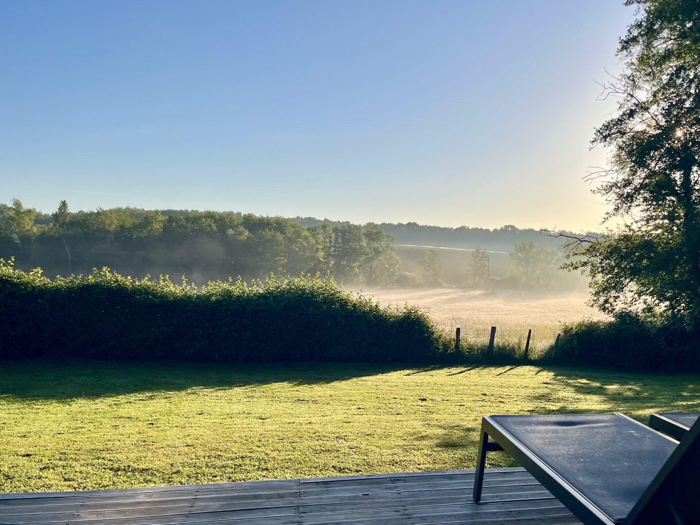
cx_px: 350
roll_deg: -2.6
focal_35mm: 26
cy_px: 262
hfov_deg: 67.3
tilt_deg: -2.2
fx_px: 526
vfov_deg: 53.1
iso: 50
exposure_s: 1/4310
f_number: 1.6
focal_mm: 5.1
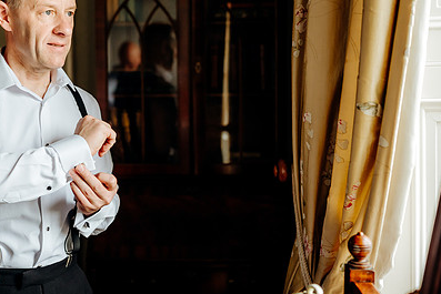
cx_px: 179
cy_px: 117
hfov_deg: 34.9
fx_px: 698
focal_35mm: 57
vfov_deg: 23.8
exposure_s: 1/200
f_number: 2
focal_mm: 35
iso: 640
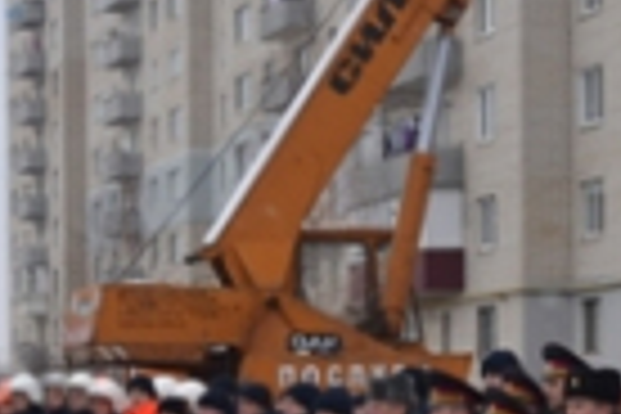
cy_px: 520
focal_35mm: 119
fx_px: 2053
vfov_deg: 11.3
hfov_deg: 16.2
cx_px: -202
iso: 100
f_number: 4
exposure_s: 1/160
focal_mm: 18
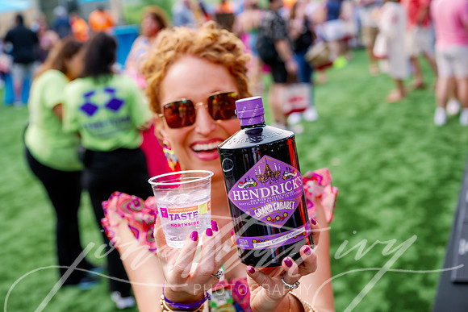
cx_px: 234
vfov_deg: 24.6
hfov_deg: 36.2
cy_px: 156
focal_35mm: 55
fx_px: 715
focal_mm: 55
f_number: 5
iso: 1600
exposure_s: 1/500
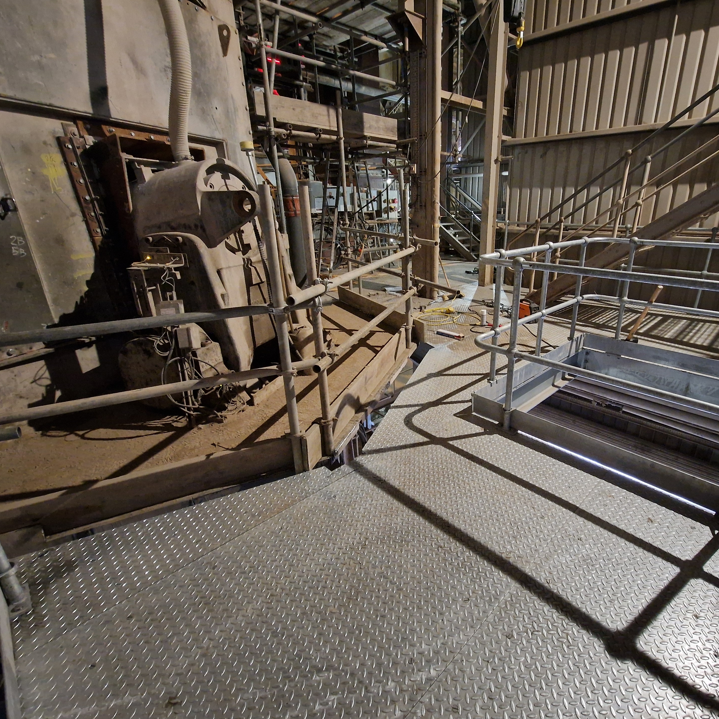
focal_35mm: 16
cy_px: 346
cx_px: 422
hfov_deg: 86.6
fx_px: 376
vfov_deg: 87.4
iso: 1000
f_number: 2.2
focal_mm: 2.2
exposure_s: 1/25
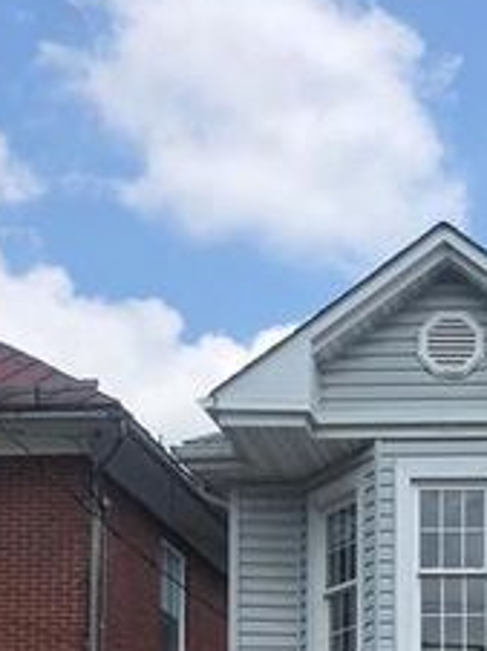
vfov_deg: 24.5
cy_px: 874
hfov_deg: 19.8
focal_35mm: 68
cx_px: 634
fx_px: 1278
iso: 80
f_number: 1.7
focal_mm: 6.3
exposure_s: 1/4434
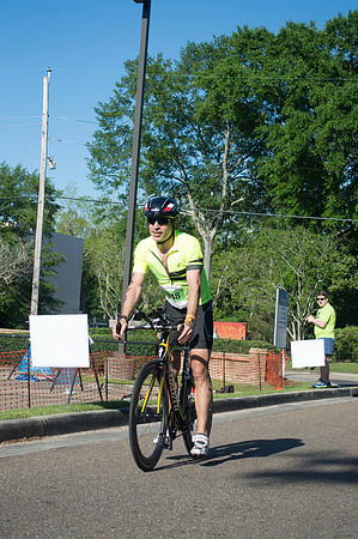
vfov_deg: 29.3
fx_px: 1032
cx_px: 179
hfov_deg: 19.7
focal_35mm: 69
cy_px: 270
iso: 400
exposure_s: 1/1600
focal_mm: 46
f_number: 6.3
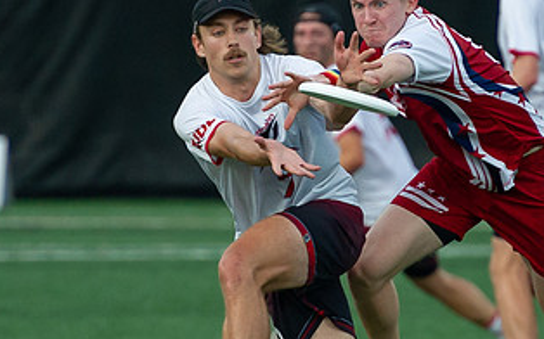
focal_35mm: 1108
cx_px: 254
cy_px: 97
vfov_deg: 1.2
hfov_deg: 1.9
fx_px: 16421
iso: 1250
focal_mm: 280
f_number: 4
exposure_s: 1/1600
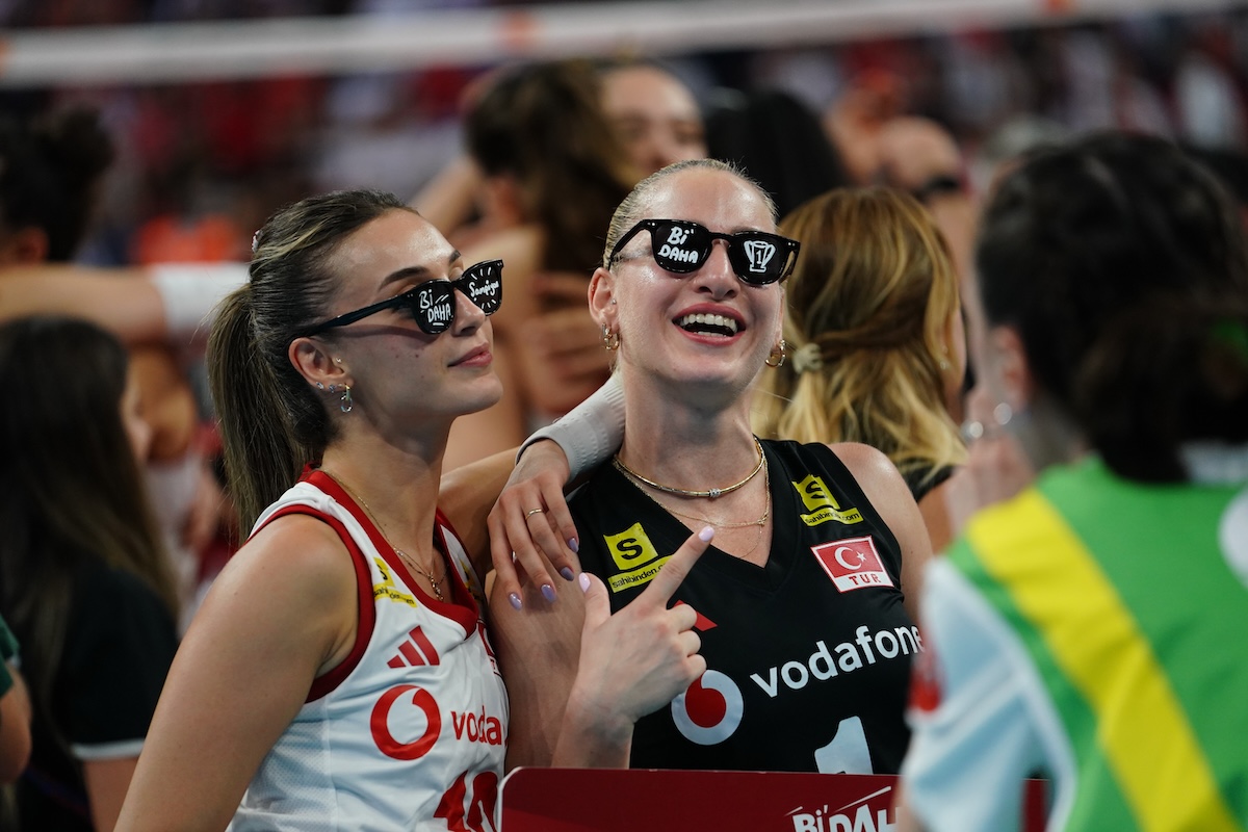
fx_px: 6933
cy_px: 416
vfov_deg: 6.9
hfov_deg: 10.3
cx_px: 624
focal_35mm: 200
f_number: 2.8
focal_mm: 200
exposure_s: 1/3200
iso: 2000
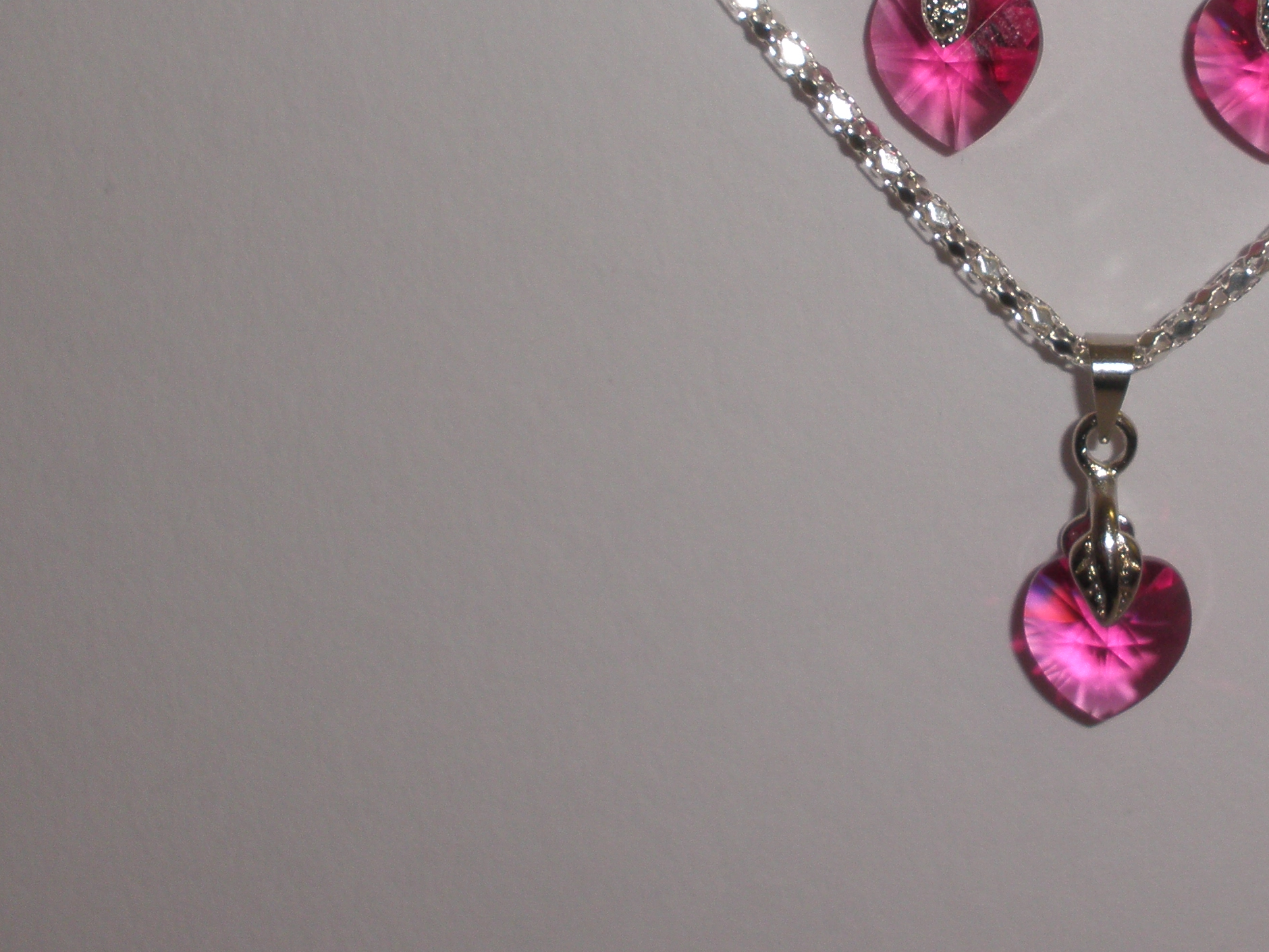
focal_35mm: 76
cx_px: 1106
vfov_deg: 19.3
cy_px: 248
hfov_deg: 25.0
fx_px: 2786
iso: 64
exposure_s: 1/30
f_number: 5.6
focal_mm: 6.3
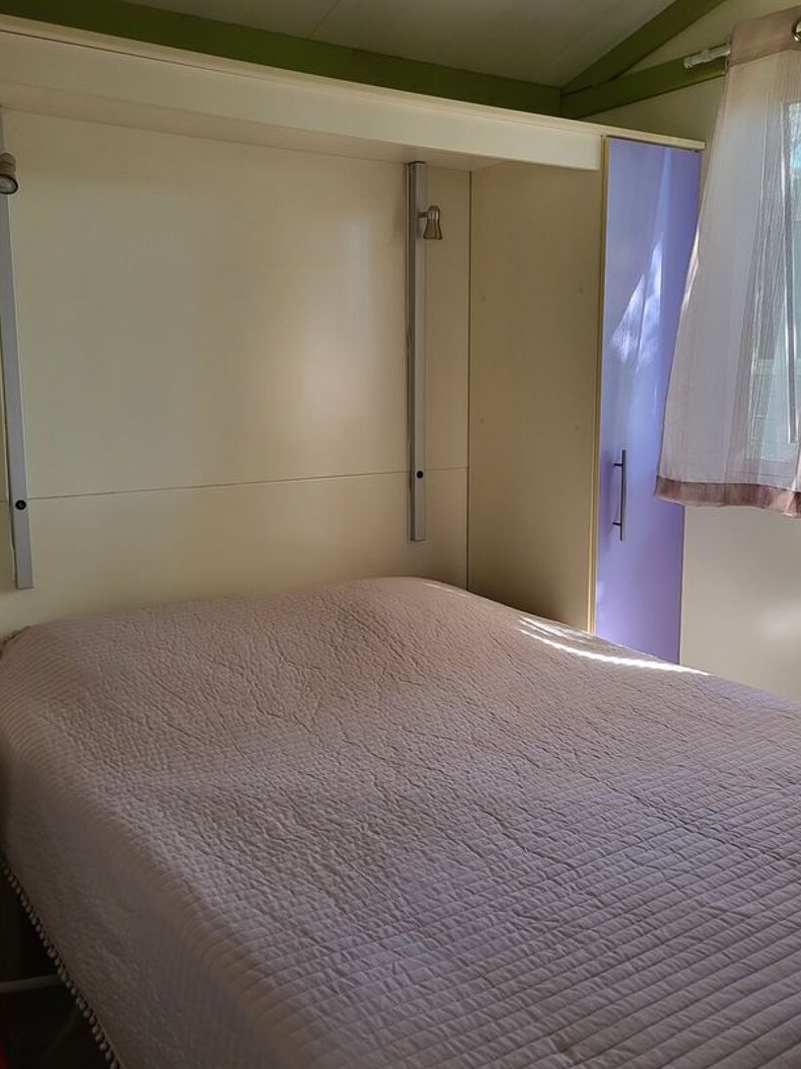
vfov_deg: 56.8
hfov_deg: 44.1
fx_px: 987
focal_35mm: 32
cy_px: 511
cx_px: 411
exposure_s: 1/100
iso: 250
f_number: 1.8
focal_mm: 5.4
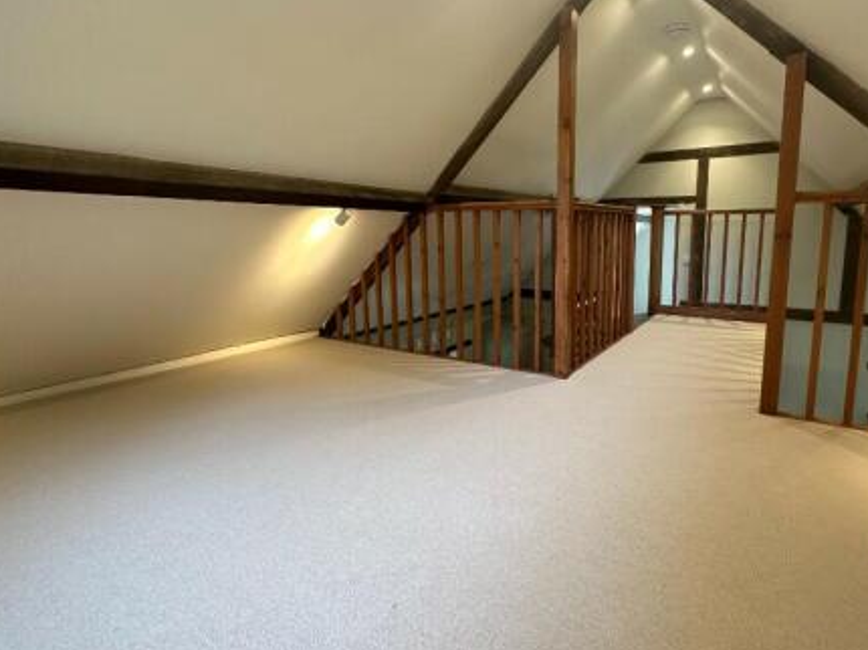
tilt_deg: -8.2
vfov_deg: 68.5
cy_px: 296
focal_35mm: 19
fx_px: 476
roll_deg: -0.3
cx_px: 512
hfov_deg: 83.9
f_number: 2.2
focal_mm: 2.22
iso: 200
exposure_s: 1/100
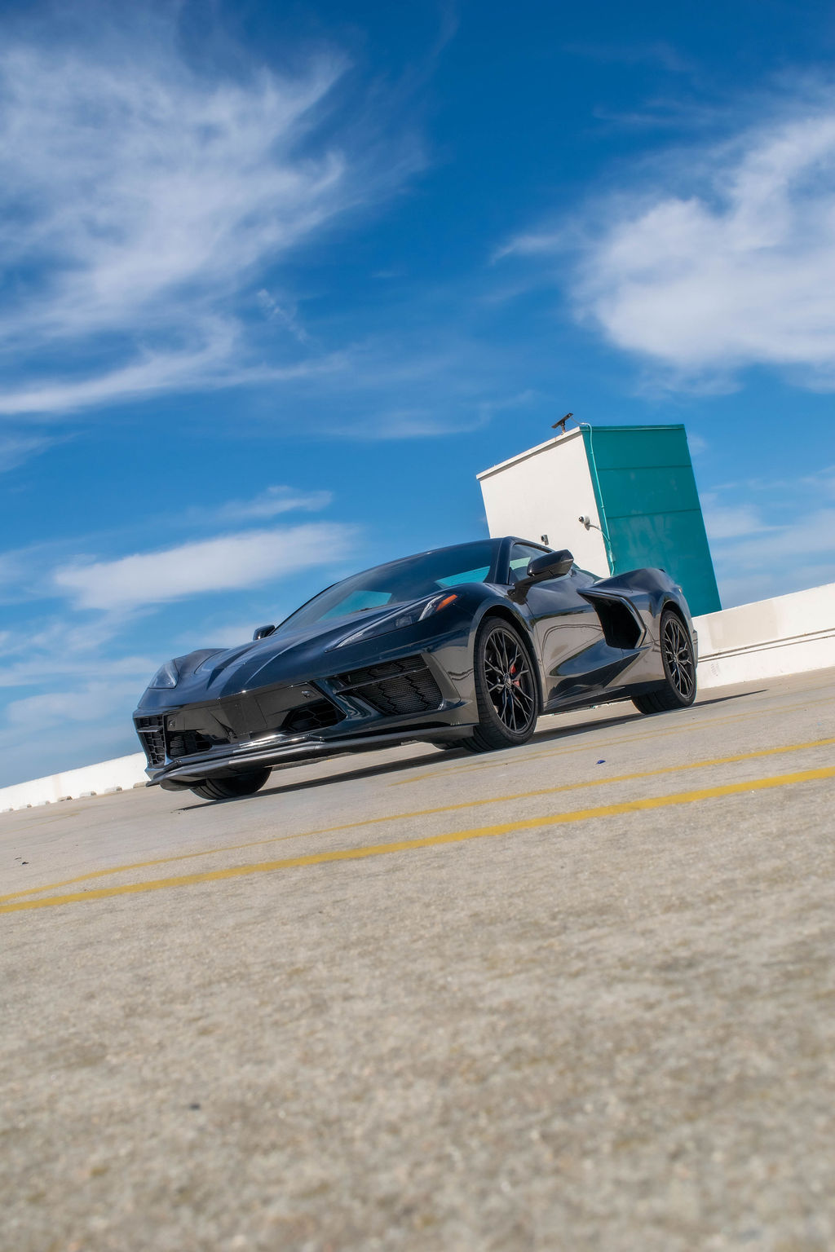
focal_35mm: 36
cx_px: 418
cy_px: 626
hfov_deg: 36.9
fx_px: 1252
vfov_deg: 53.1
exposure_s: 1/640
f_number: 11
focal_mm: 24
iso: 200
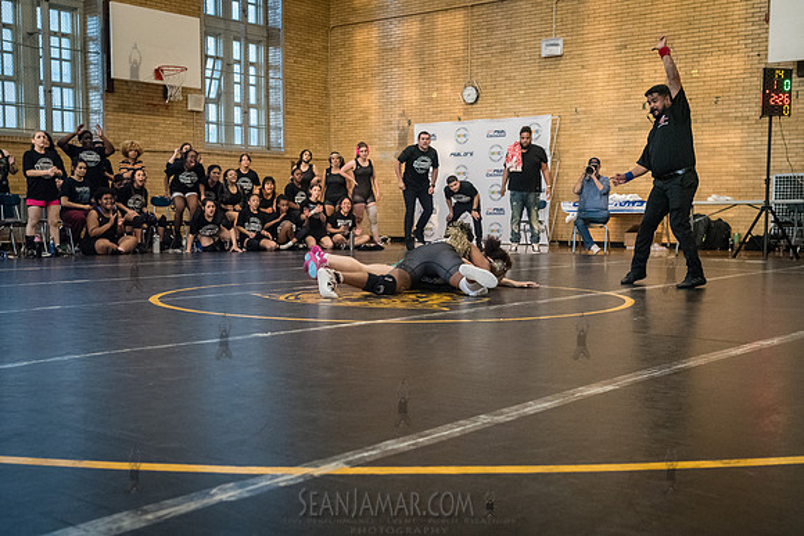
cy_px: 306
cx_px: 387
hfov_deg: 44.5
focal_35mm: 44
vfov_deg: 30.5
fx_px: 982
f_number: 4
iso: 5000
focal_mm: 35
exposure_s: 1/400
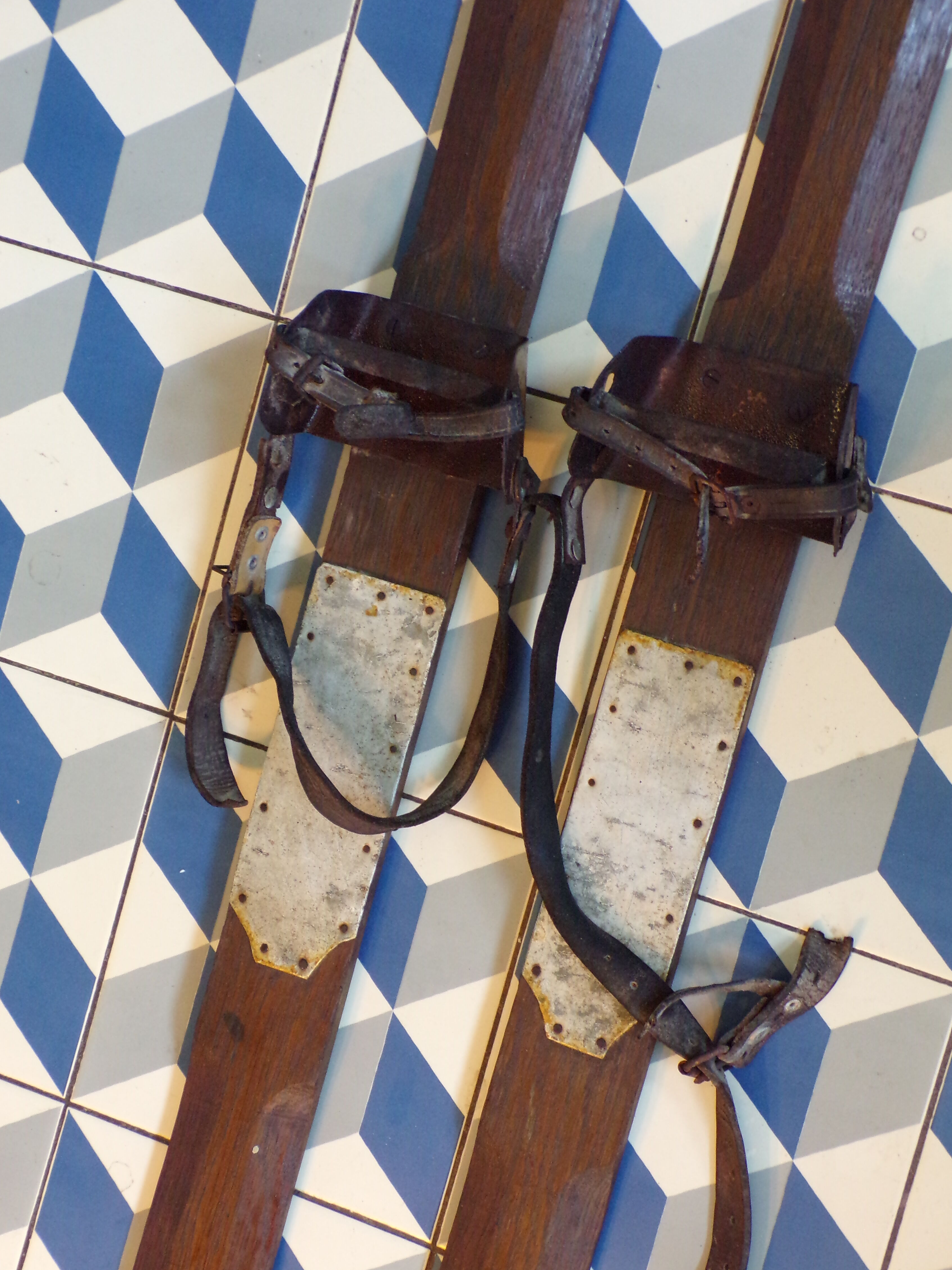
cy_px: 636
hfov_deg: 25.7
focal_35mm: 57
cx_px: 476
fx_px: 2090
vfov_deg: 33.8
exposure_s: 1/15
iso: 400
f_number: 3.7
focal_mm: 10.1
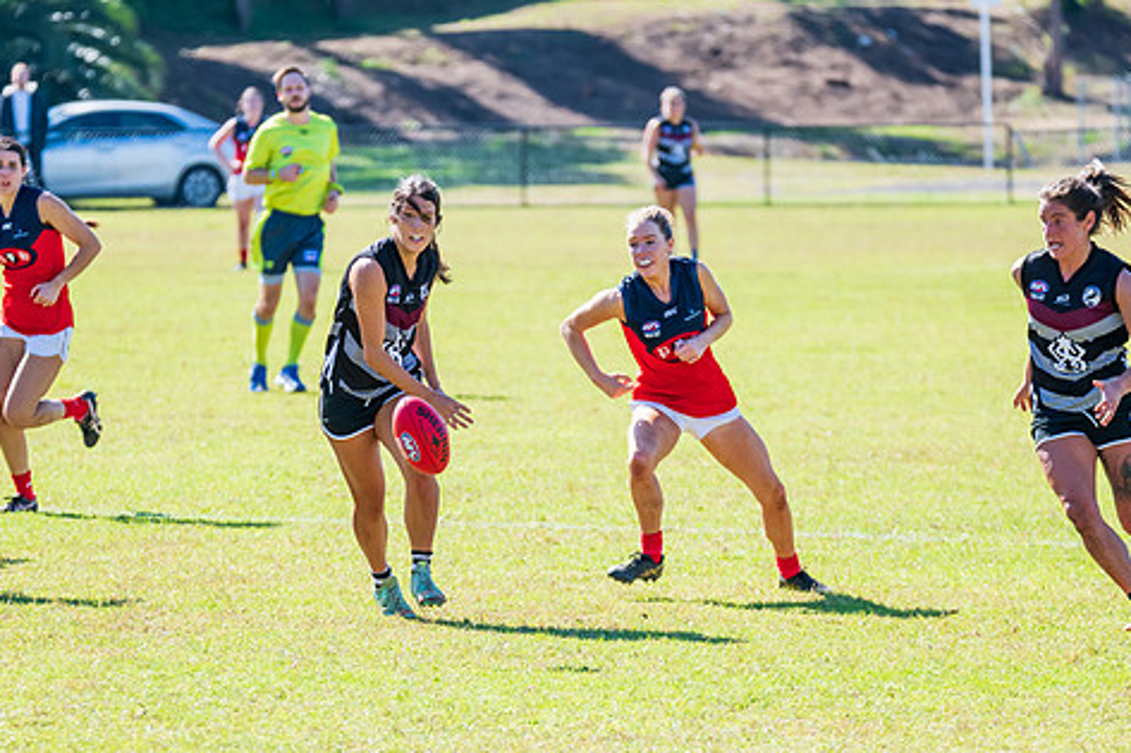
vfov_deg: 3.8
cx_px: 520
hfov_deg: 5.7
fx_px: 11337
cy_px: 415
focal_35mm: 361
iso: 800
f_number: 6.3
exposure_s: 1/2000
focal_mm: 280
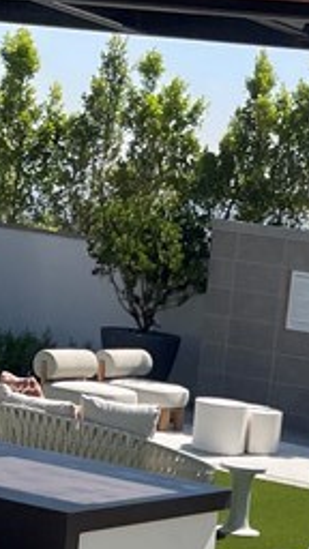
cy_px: 708
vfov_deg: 18.3
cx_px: 333
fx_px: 1588
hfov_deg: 11.0
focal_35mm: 109
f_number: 1.6
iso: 32
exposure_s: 1/3788
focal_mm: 5.1
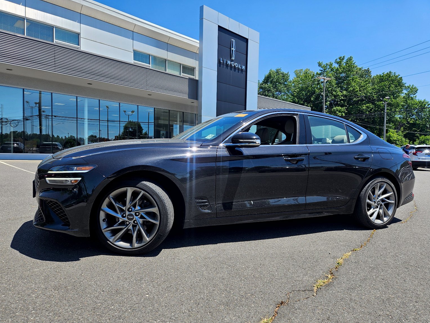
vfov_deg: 56.8
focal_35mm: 24
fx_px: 298
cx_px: 212
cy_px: 164
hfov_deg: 71.6
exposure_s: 1/1111
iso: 25
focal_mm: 5.4
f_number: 1.8
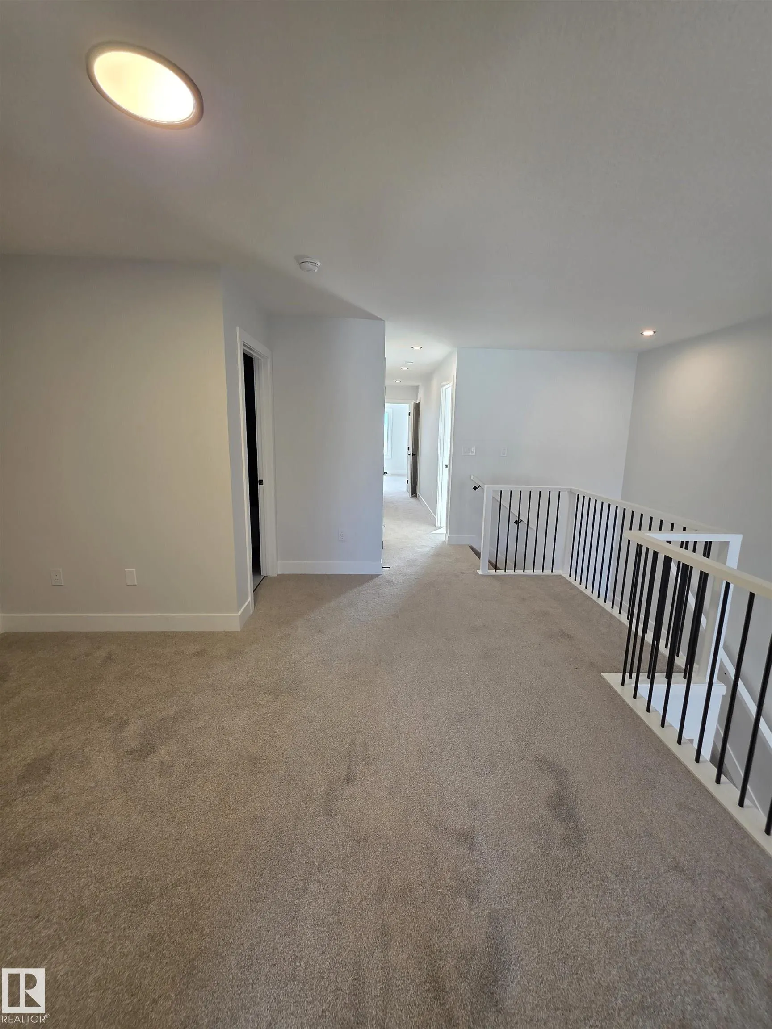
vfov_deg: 106.2
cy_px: 514
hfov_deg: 89.9
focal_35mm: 13
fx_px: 387
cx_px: 386
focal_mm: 2.2
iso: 200
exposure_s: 1/120
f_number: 1.9
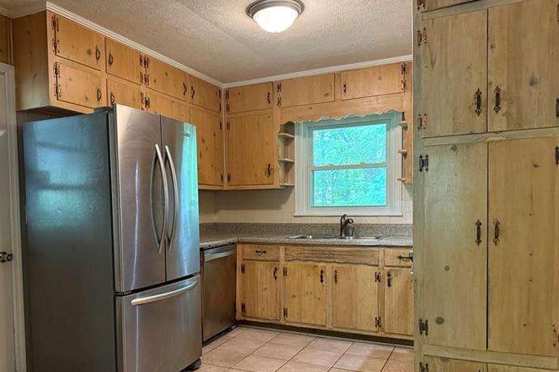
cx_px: 246
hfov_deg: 63.5
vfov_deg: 44.6
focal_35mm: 29
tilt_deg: -3.2
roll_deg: +1.1
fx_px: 450
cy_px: 228
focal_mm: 6.76
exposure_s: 1/60
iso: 500
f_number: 1.78
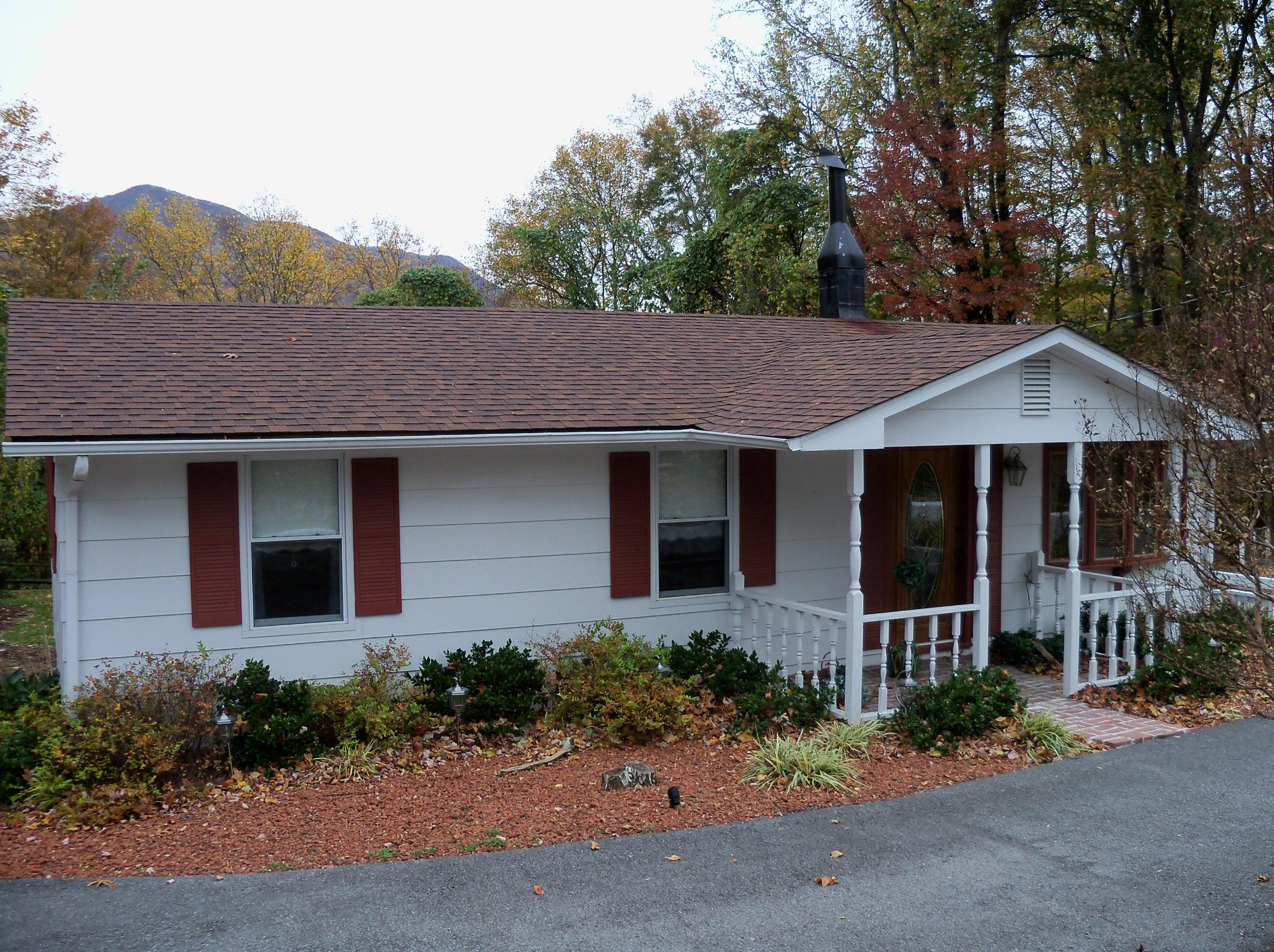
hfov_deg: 52.7
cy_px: 476
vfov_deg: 40.6
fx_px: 1286
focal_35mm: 35
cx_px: 637
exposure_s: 1/40
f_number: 3.5
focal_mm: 6.2
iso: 64
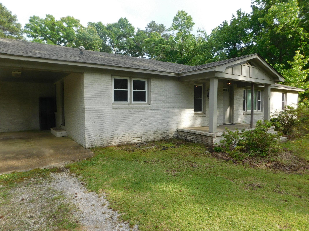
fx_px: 205
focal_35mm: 23
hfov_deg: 73.9
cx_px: 154
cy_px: 116
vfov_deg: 58.9
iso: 125
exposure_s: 1/640
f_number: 3
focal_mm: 4
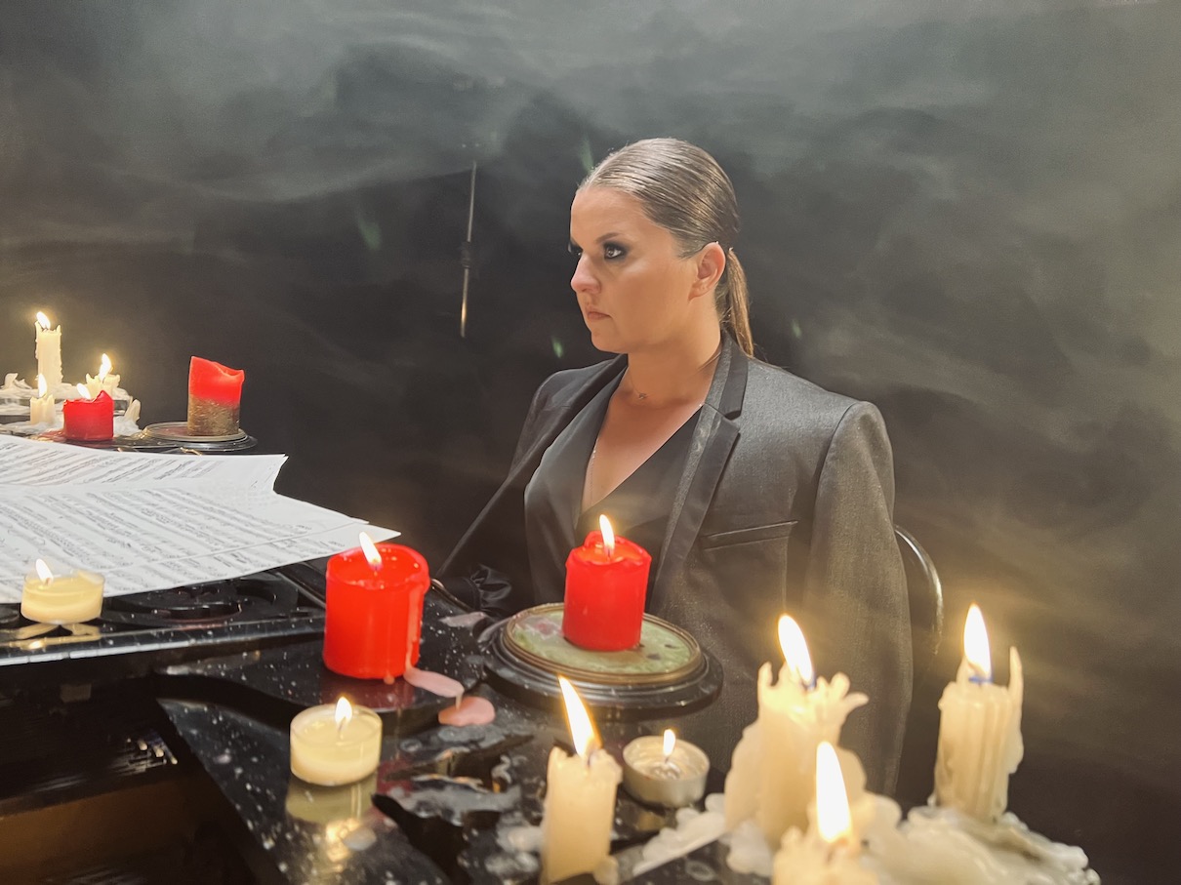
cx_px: 590
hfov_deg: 67.3
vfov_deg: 53.0
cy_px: 442
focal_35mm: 26
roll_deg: -2.5
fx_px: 887
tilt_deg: -7.8
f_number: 1.5
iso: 500
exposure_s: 1/56
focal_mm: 5.7
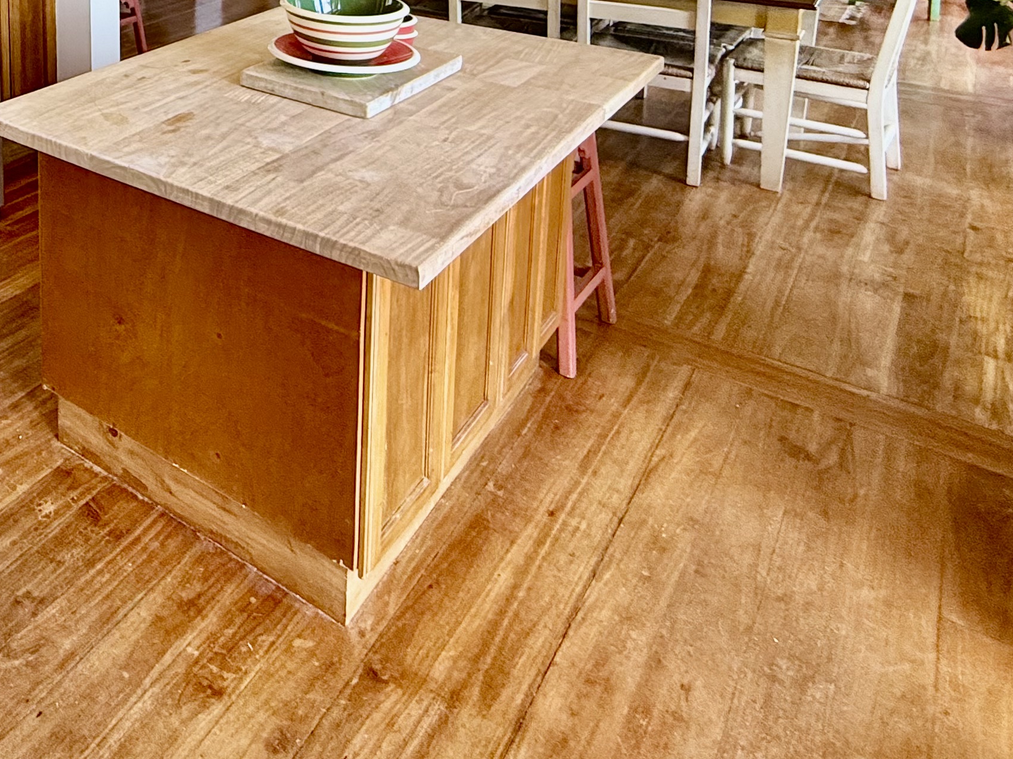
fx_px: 966
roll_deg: +1.3
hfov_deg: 46.4
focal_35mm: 33
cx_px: 1
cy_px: -94
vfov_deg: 35.9
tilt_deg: -7.9
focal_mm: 2.22
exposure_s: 1/99
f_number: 2.2
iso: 125
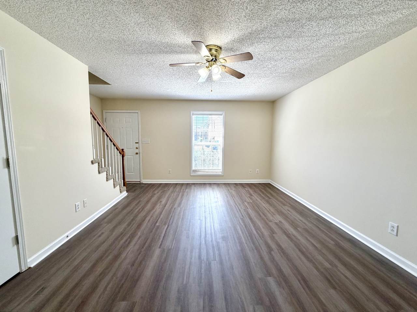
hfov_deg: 102.1
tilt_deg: -5.6
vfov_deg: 85.7
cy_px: 156
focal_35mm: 14
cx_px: 208
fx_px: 169
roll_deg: +0.2
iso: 160
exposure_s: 1/120
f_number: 2.2
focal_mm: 2.22
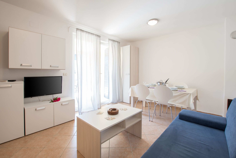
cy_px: 79
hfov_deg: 100.4
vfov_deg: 77.3
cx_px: 118
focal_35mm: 15
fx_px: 98
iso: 100
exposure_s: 1/2.5
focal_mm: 10
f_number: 6.3
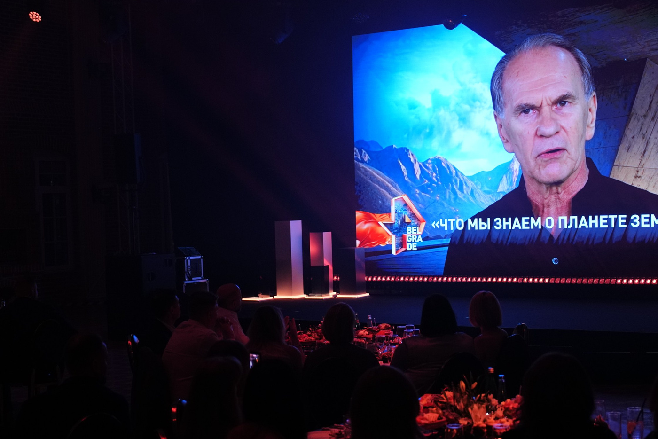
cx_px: 329
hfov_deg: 31.4
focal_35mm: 64
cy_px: 260
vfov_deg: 21.2
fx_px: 1170
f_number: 2.8
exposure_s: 1/200
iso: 800
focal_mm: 35
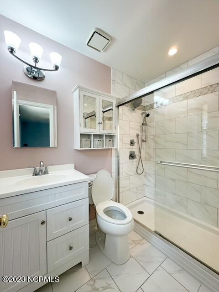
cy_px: 146
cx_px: 110
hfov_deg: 85.7
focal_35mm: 14
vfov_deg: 102.1
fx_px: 118
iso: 100
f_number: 2.2
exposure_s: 1/120
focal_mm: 2.22
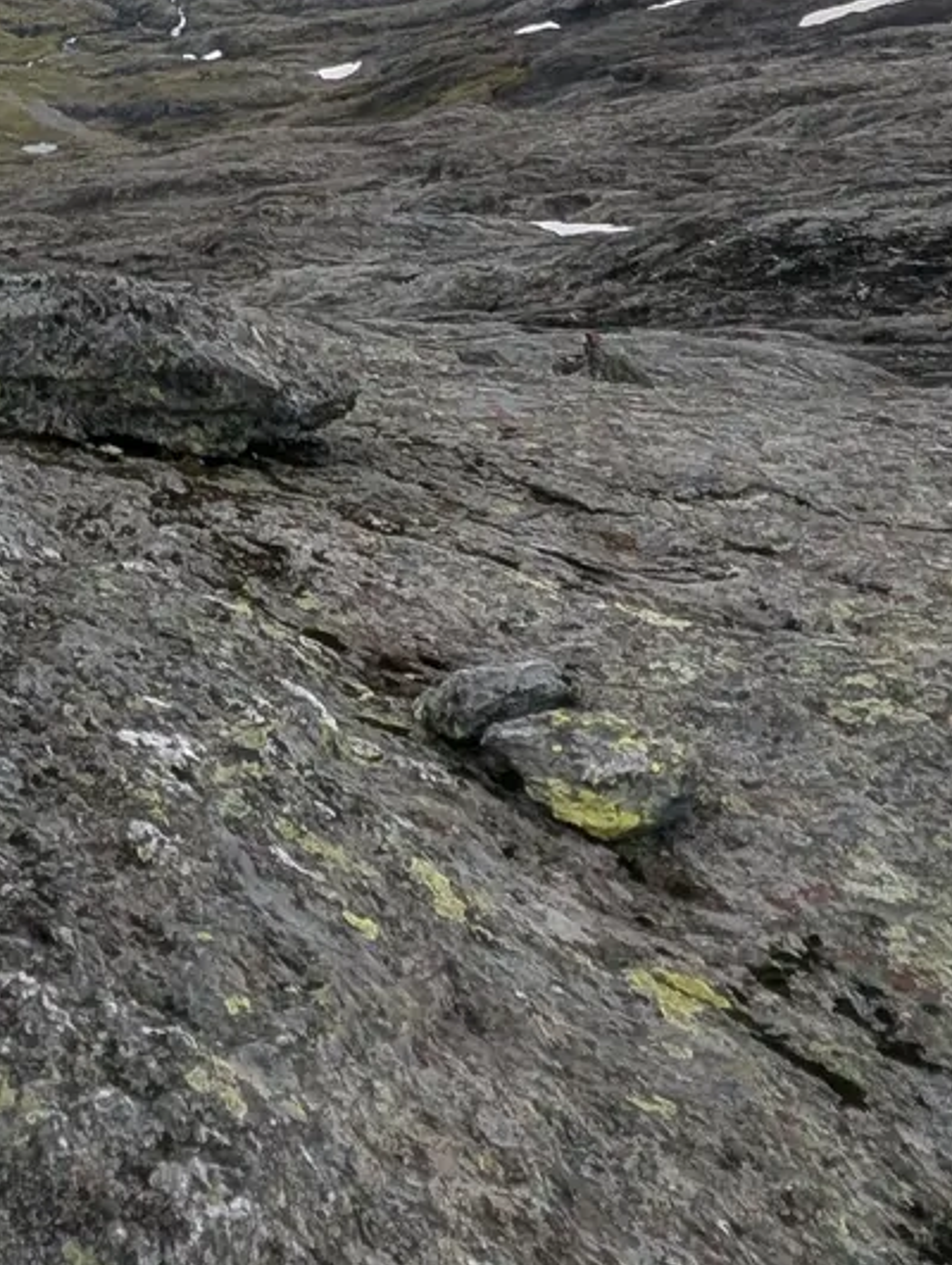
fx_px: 1901
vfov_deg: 29.0
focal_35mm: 52
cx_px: -95
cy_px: -425
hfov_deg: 26.0
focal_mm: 1.95
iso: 52
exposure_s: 1/492
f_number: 2.2
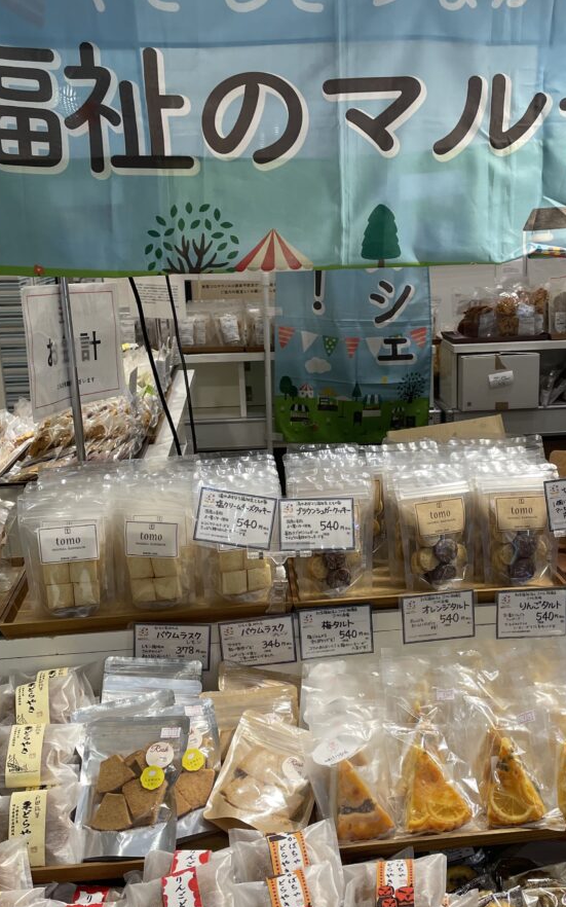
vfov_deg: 49.2
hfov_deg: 31.9
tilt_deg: -16.7
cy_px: 492
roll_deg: +1.2
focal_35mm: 40
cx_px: 346
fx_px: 988
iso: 50
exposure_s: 1/100
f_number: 1.6
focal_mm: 4.2
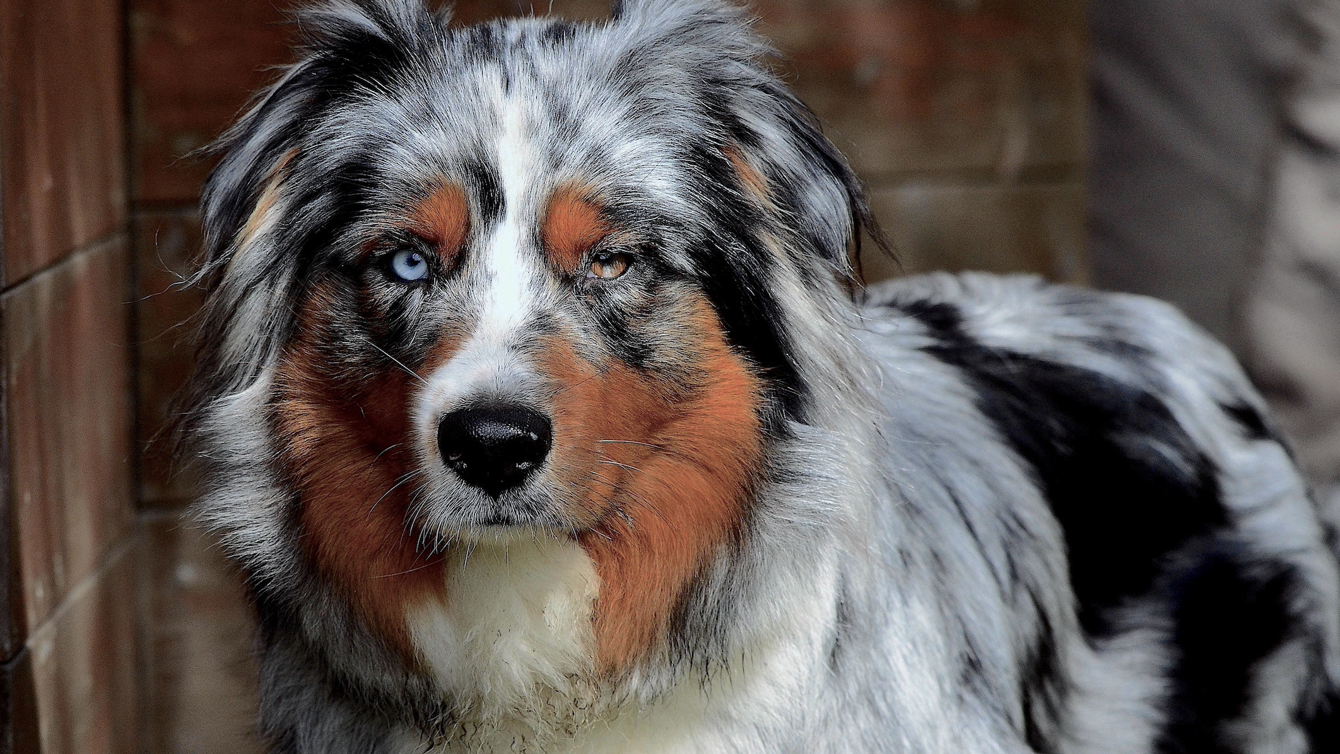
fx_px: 9222
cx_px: 670
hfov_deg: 8.3
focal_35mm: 260
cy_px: 369
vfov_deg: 4.7
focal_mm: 165
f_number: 8
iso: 1000
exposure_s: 1/640
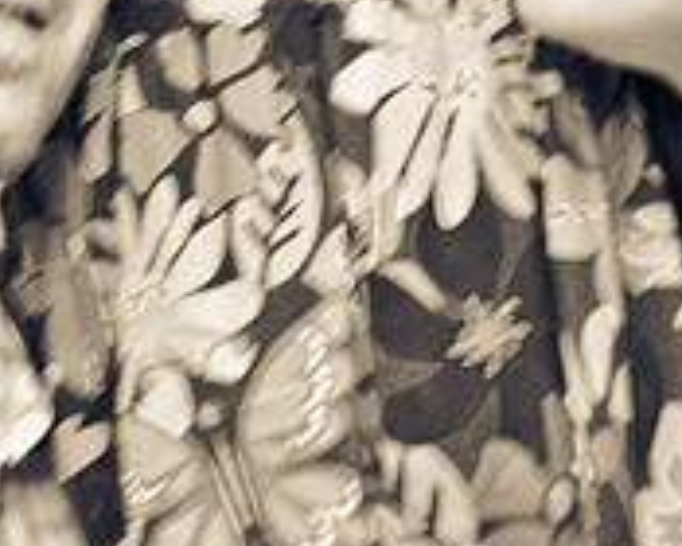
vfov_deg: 1.7
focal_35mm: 934
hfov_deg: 2.1
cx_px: 281
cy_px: 12
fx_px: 18852
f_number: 3.5
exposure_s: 1/100
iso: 250
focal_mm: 200
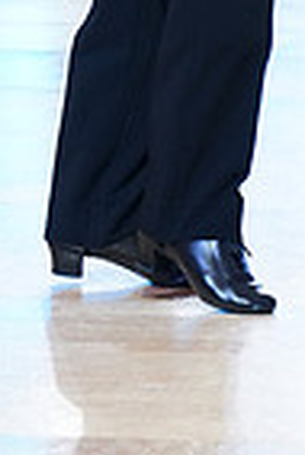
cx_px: 506
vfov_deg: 6.7
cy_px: -314
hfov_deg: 4.5
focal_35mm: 302
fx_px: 3828
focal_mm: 74
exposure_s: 1/250
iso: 2000
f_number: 4
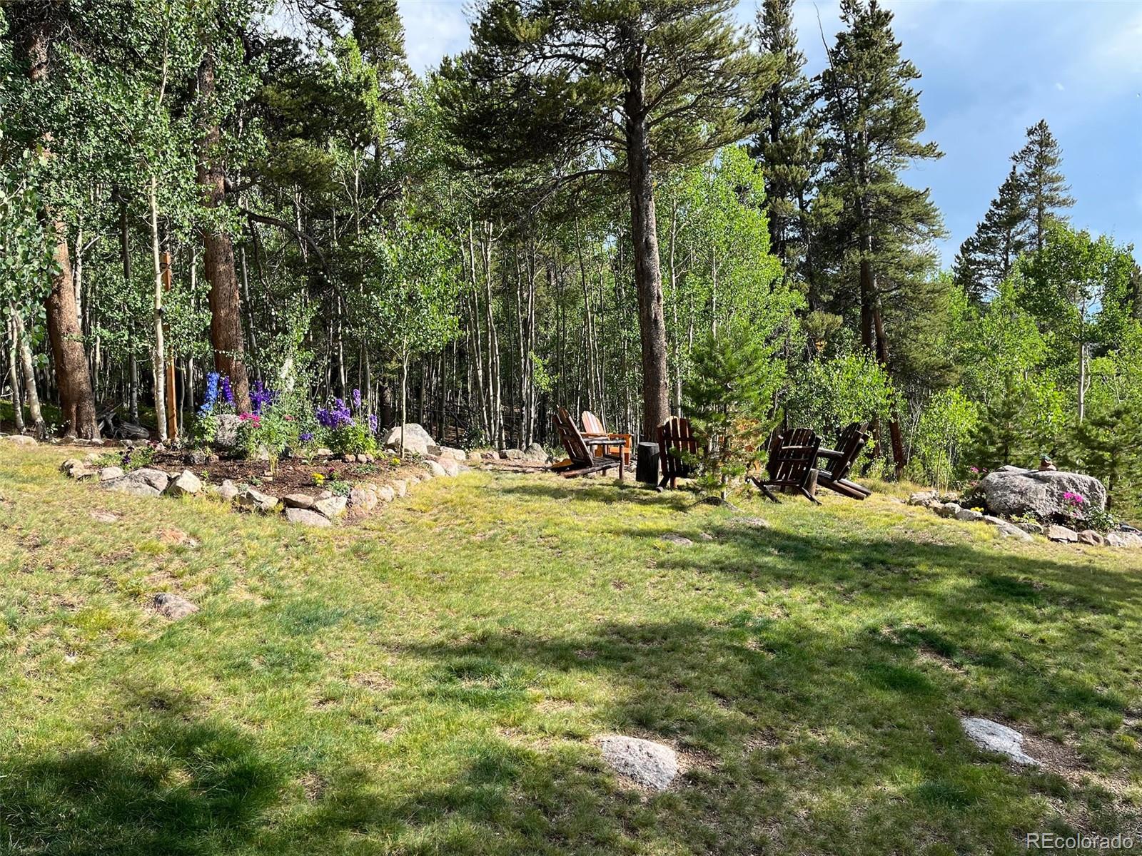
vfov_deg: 53.1
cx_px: 571
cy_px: 428
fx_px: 858
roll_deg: -0.3
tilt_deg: -8.8
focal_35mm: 26
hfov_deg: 67.3
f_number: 1.6
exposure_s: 1/1140
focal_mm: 5.1
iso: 50
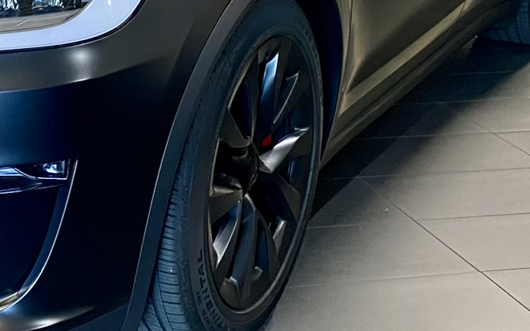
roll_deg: -1.4
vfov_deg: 15.1
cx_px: 12
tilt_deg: -12.2
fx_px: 1213
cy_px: -43
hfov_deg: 23.7
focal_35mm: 84
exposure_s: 1/60
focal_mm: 4.25
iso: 250
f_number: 1.8
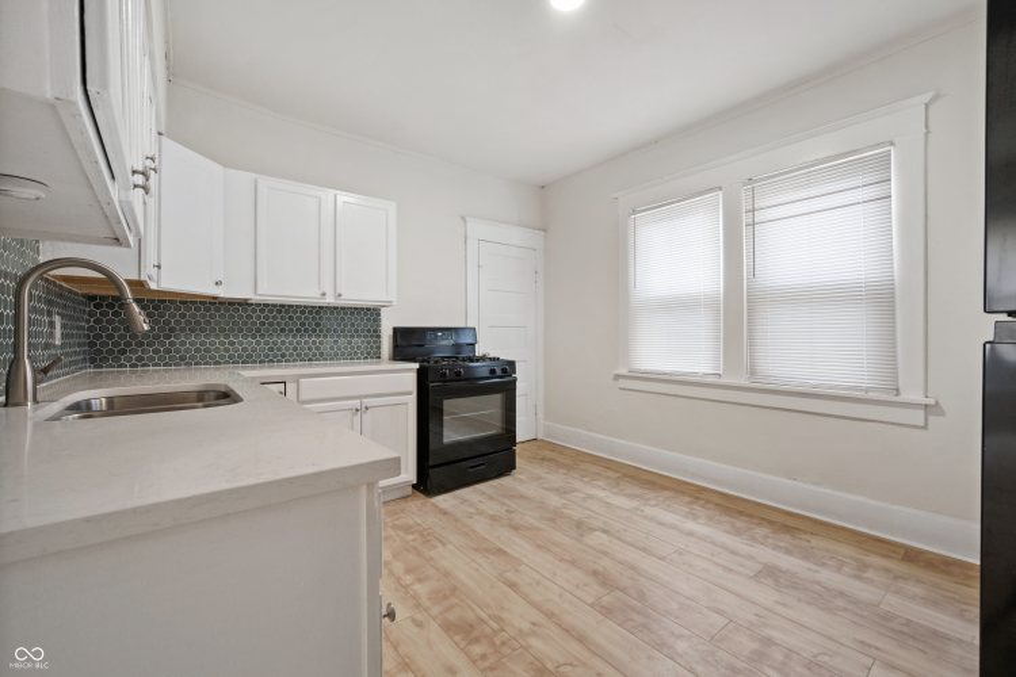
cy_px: 338
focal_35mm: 15
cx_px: 508
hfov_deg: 100.4
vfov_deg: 77.3
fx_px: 423
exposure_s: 1/15
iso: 3600
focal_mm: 15
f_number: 9
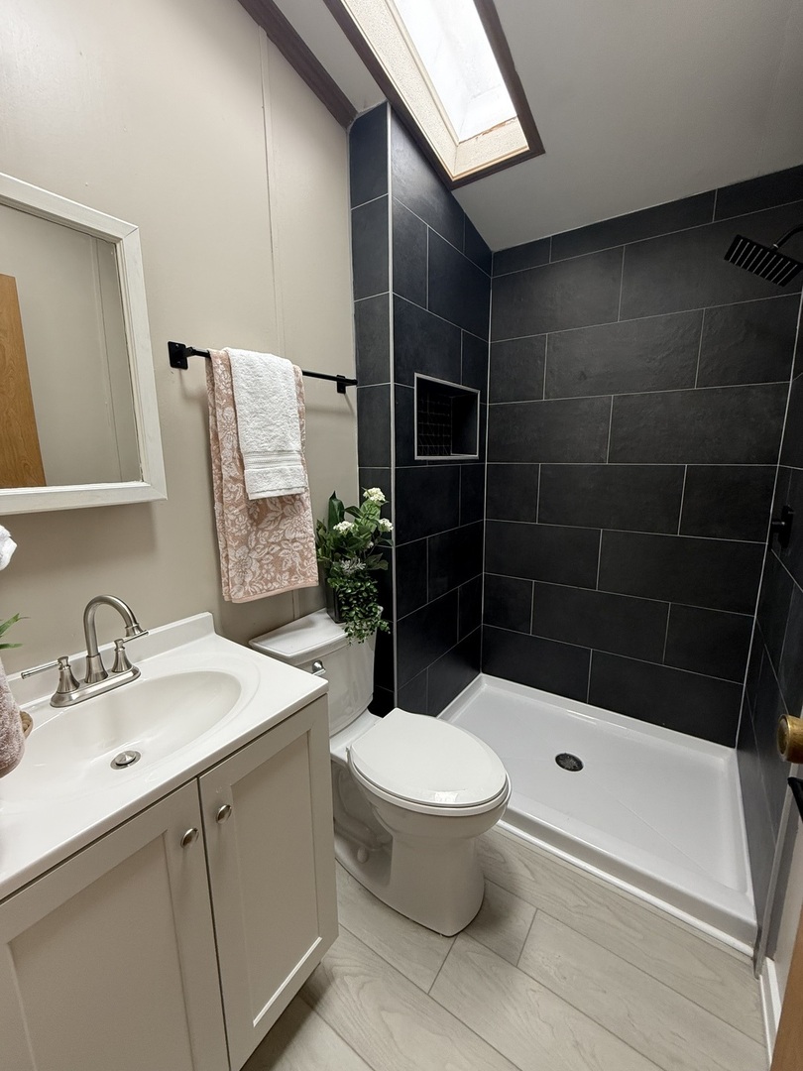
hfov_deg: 85.7
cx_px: 402
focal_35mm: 14
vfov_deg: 102.1
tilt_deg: -10.7
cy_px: 536
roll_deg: +0.7
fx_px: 433
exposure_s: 1/120
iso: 250
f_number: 2.2
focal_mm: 2.22
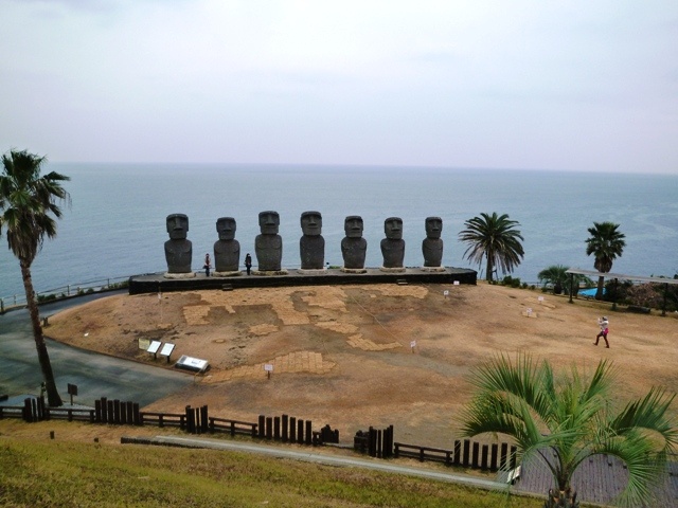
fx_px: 607
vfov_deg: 45.4
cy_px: 254
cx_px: 339
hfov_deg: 58.4
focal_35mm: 31
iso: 125
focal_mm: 5.5
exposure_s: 1/250
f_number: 4
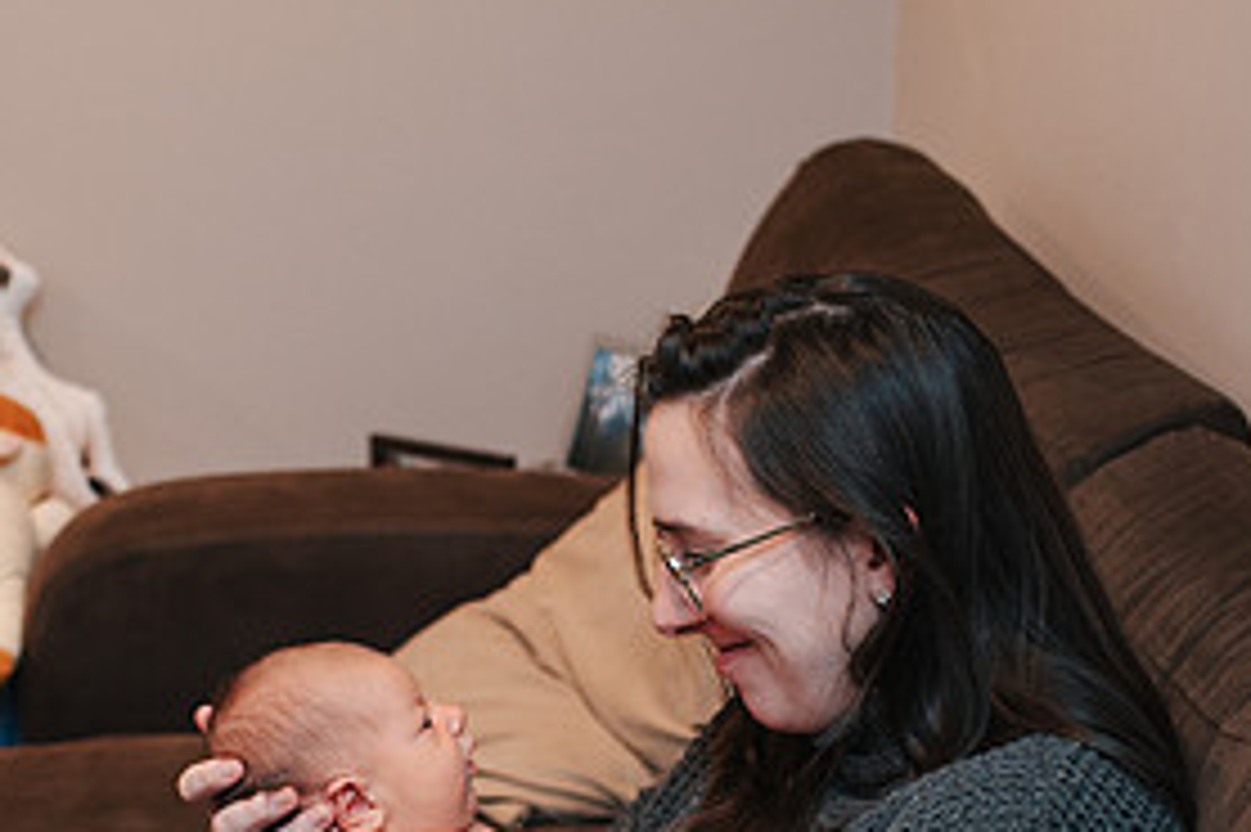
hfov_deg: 21.9
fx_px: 3230
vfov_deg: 14.4
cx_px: 485
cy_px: 893
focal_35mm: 93
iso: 1000
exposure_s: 1/160
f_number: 2.8
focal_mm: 35
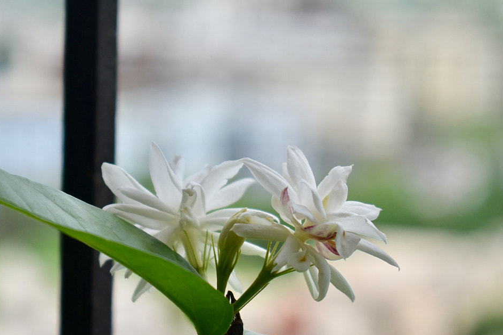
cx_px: 218
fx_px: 1954
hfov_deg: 14.7
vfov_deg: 9.8
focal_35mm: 140
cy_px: 207
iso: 110
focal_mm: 55
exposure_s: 1/250
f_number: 5.6
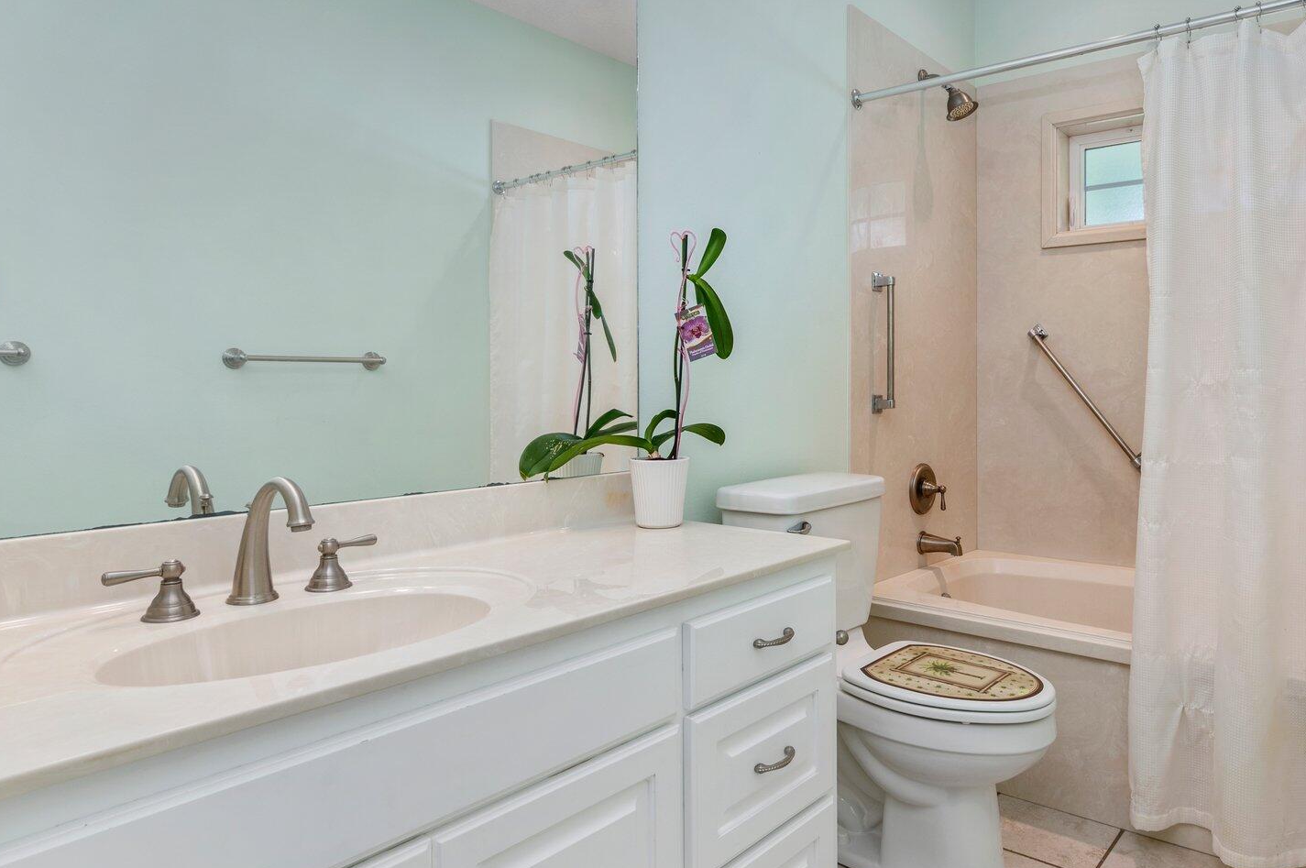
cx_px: 813
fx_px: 834
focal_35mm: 23
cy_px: 402
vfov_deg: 55.0
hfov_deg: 74.9
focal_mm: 16
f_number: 9
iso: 125
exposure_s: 1/30
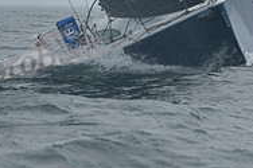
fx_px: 4220
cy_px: -30
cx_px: 211
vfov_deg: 2.3
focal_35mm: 601
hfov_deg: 3.4
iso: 320
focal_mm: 195
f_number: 8
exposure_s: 1/1000
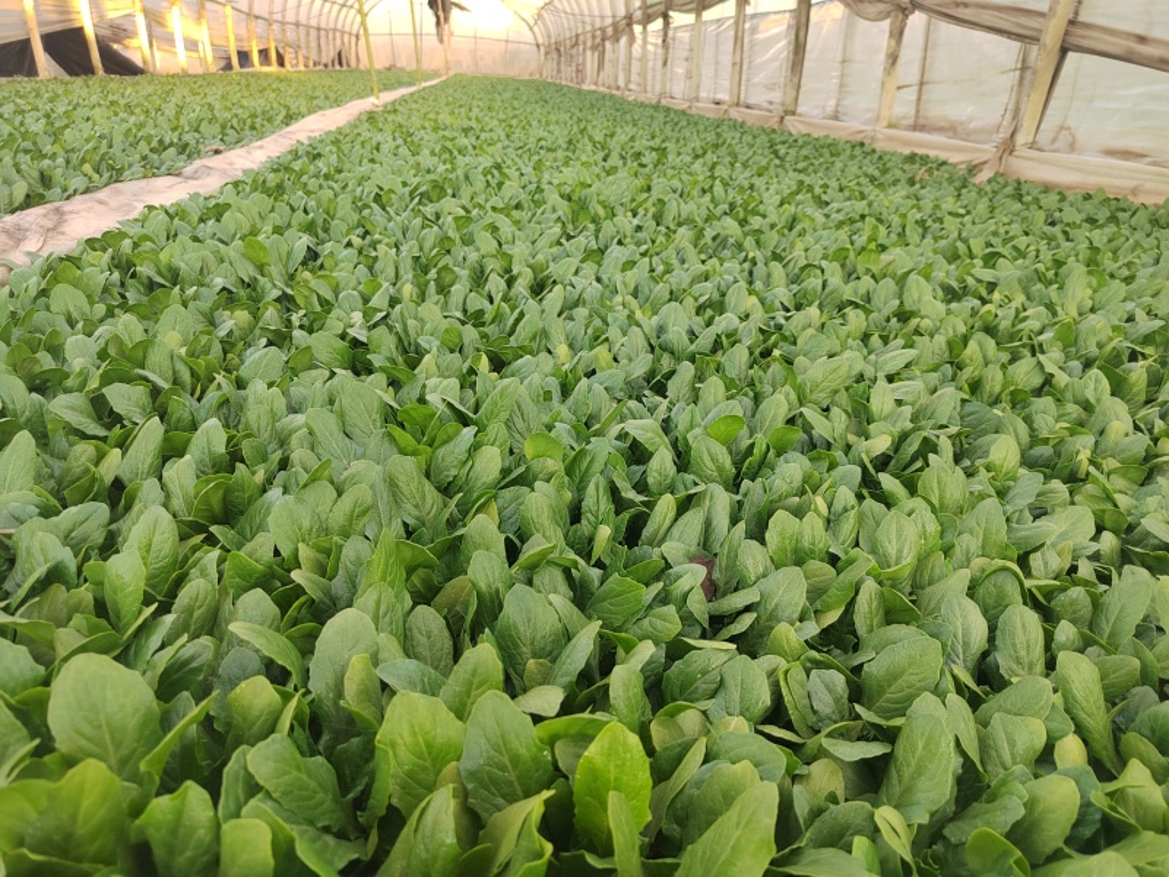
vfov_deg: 58.9
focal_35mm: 23
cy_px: 438
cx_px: 584
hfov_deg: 73.9
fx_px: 777
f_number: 1.9
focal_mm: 5.52
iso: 434
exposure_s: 1/100
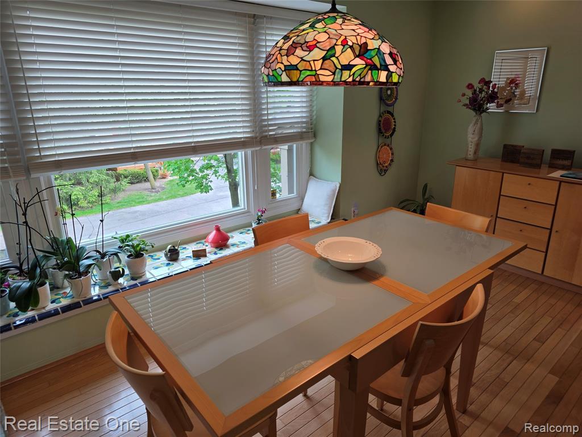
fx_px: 387
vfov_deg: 58.9
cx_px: 291
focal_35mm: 23
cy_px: 218
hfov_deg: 73.9
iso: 40
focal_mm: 6.3
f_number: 1.7
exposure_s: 1/120
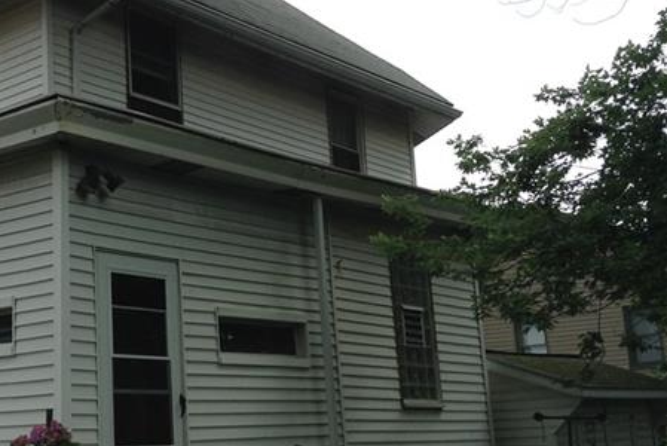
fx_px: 1131
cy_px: 227
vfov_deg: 22.3
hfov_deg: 32.2
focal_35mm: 61
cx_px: 154
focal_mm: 3.3
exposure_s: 1/794
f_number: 2.4
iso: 25
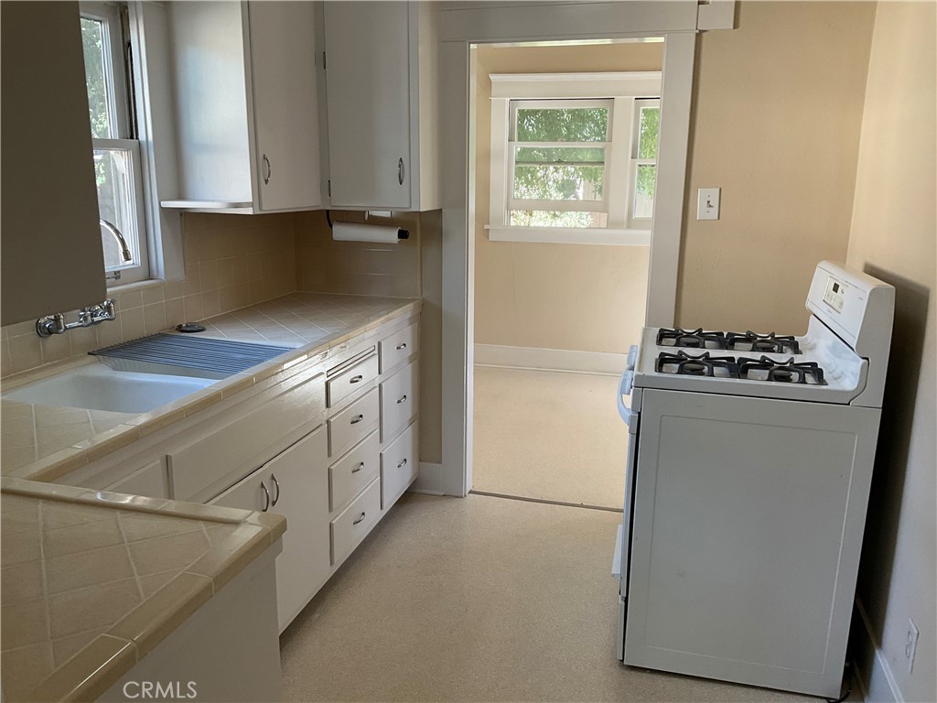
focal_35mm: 29
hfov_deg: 61.7
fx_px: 785
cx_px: 468
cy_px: 352
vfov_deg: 48.2
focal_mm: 3
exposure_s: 1/60
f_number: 1.8
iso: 50
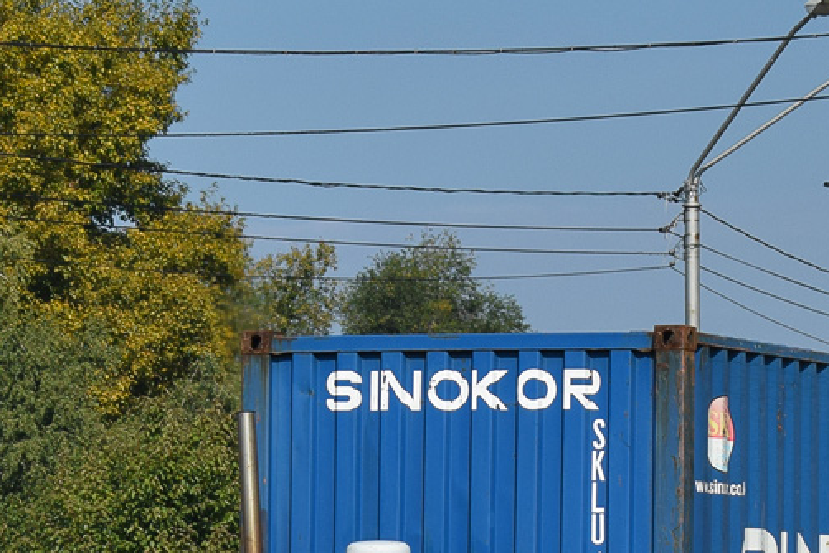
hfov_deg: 10.4
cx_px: 401
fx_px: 4542
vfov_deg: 6.9
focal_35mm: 197
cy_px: 619
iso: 200
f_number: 7.1
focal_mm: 55
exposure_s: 1/1250
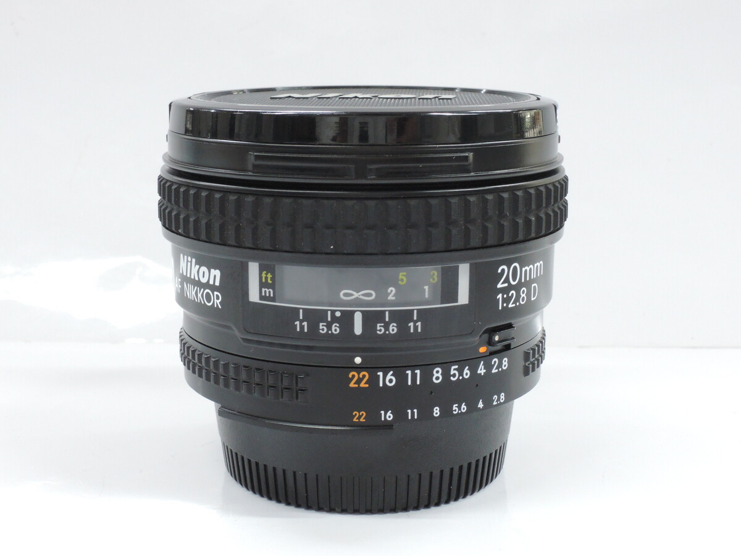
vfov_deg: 24.4
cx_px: 370
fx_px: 1284
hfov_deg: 32.2
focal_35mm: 60
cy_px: 278
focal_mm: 12.8
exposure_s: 1/20
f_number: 7.3
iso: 800
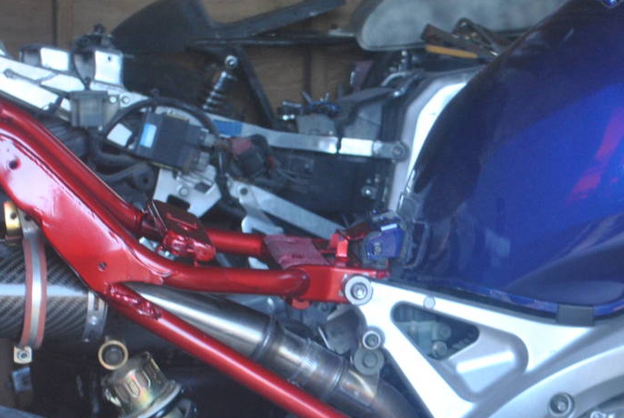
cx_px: 383
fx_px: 2152
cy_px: 299
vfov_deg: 11.1
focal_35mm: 124
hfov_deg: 16.5
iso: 400
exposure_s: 1/25
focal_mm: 38
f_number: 5
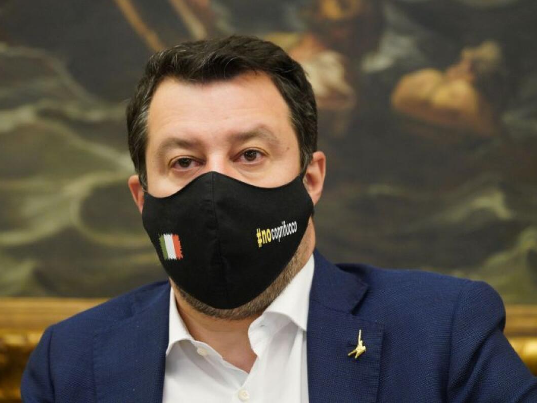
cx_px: 251
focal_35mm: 288
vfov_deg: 5.2
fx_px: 4469
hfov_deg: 6.9
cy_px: 201
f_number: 5.6
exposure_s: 1/200
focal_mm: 265
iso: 6400
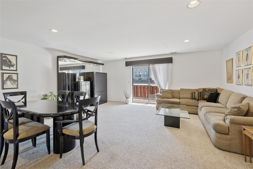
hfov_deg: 98.6
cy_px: 84
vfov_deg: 75.5
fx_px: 109
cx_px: 126
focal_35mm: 16
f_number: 8
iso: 320
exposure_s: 1/125
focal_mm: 15.5
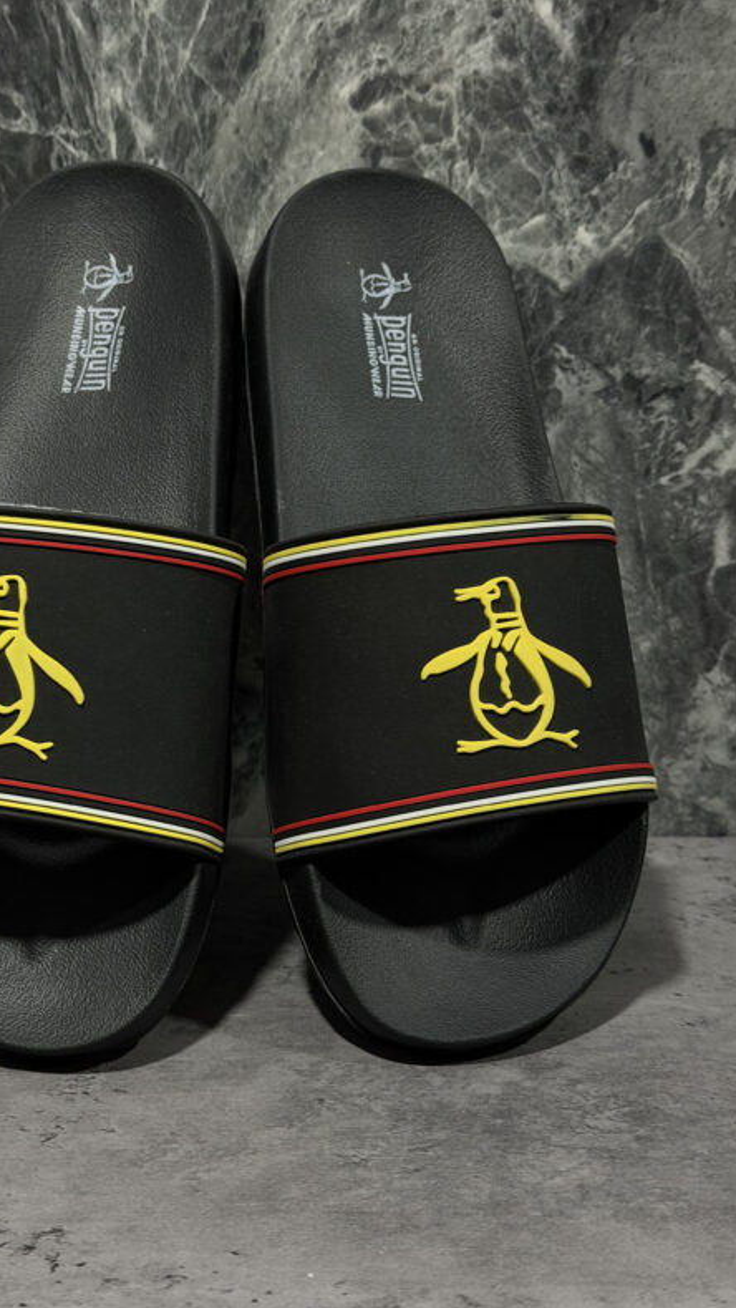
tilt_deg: -14.8
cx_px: 245
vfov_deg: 39.2
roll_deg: -0.3
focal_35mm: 53
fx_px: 1838
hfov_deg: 22.5
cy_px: 660
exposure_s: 1/40
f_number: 1.78
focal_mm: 6.76
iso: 400
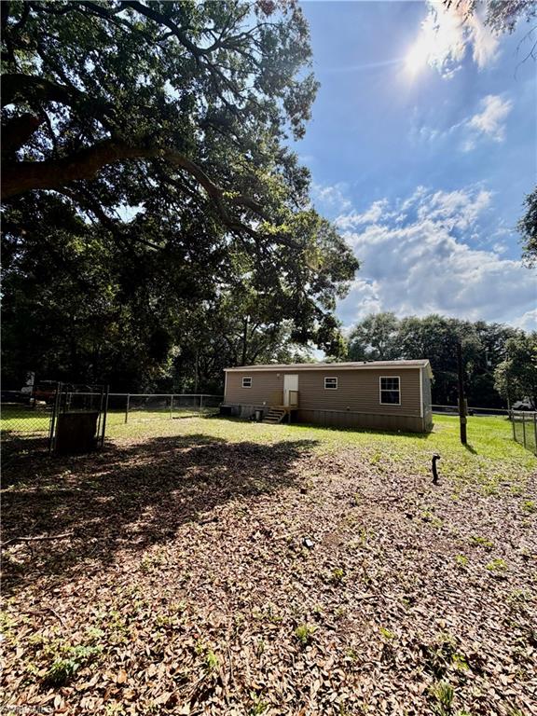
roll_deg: -2.7
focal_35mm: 14
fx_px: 290
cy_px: 358
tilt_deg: +7.8
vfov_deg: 102.1
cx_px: 268
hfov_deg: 85.7
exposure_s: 1/1431
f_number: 2.2
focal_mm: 2.22
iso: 32
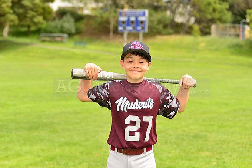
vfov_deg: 15.9
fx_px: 602
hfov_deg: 23.6
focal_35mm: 86
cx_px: 126
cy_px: 84
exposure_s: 1/250
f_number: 5
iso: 100
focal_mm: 86
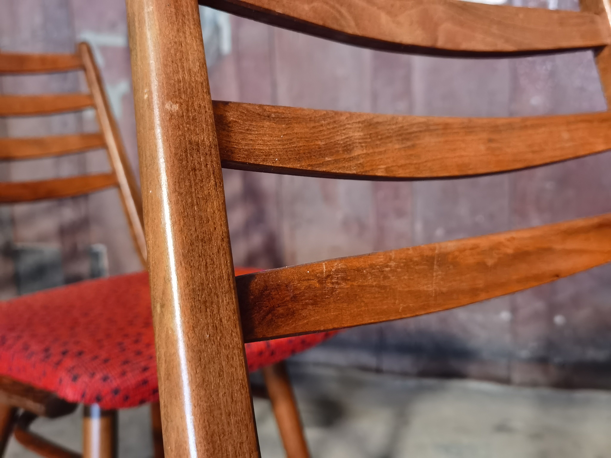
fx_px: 653
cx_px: 306
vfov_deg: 38.7
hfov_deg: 50.1
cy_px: 229
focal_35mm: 37
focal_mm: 6.71
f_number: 1.9
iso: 640
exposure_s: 1/33.3
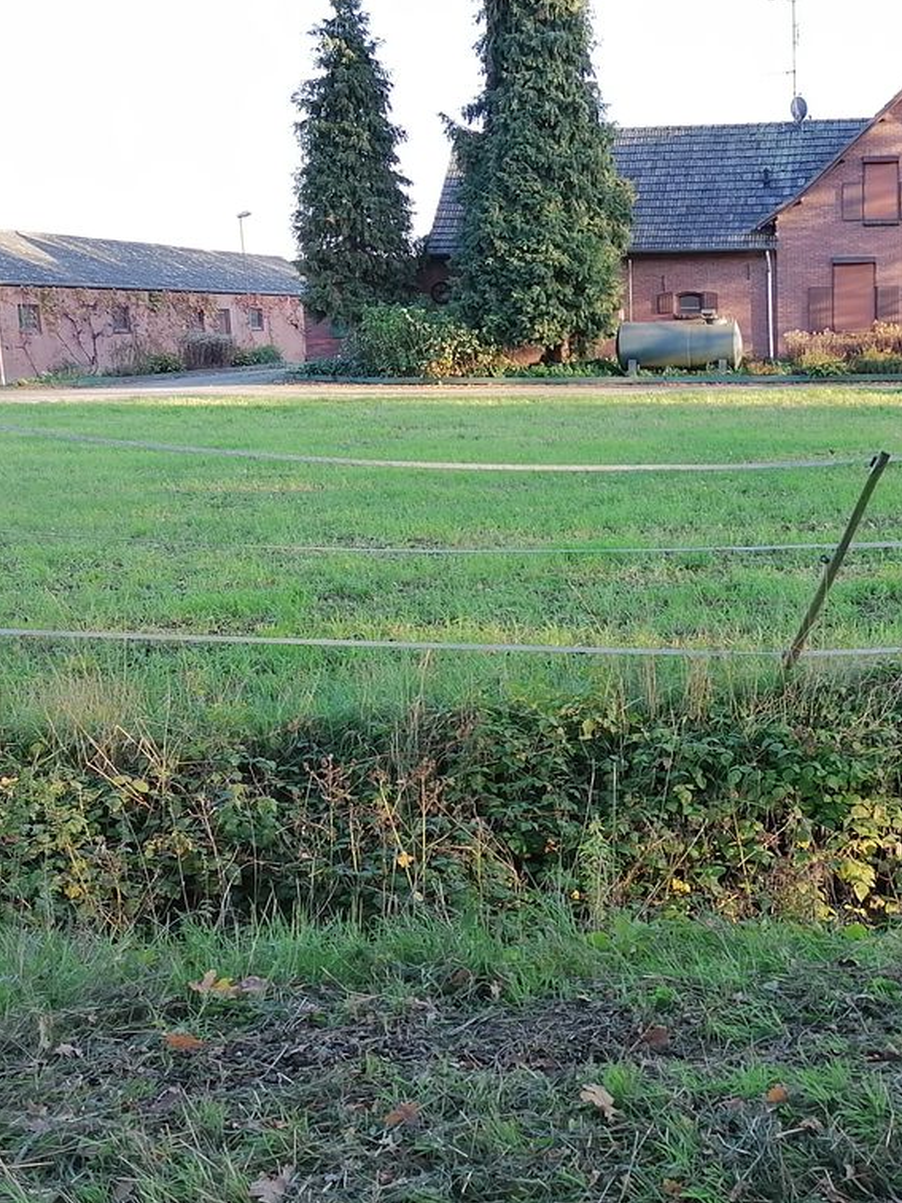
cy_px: 568
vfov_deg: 42.9
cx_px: 757
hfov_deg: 31.8
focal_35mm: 44
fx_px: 1529
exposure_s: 1/102
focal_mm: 5.3
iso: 50
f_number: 1.8
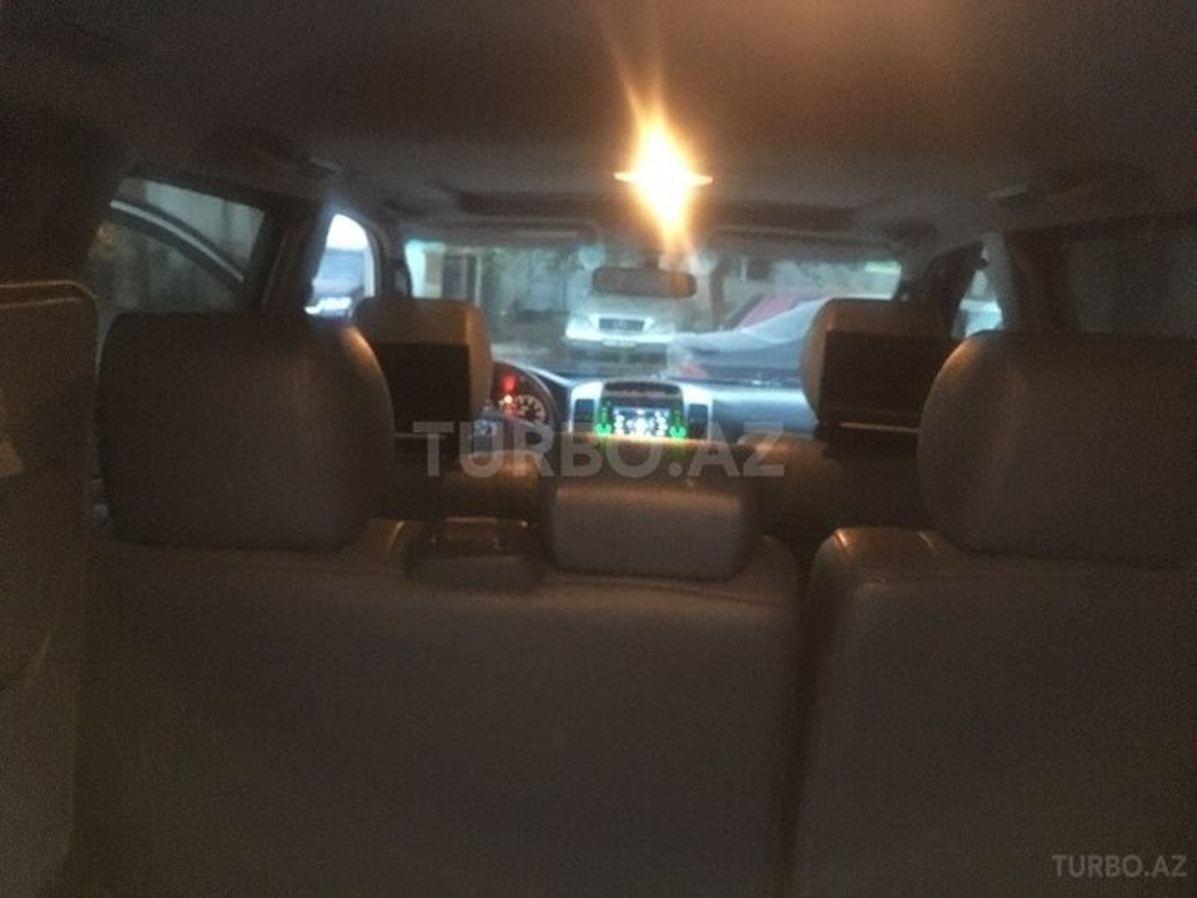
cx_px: 598
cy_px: 449
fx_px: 1003
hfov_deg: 61.7
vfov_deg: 48.2
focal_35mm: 29
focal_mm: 4.15
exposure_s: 1/17
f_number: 2.2
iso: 800
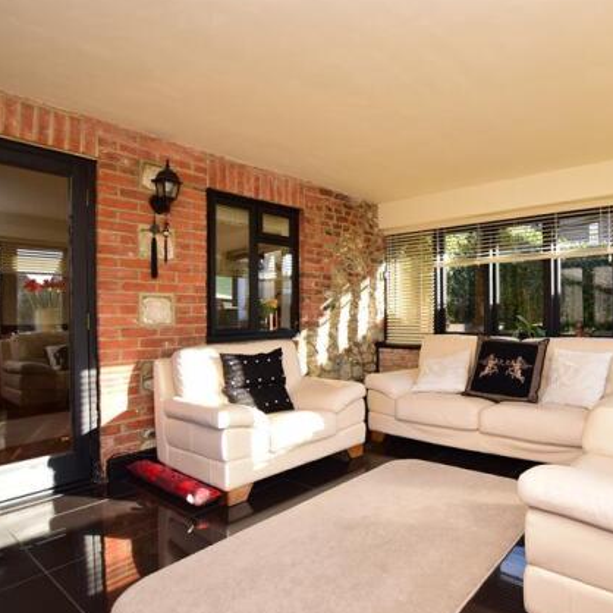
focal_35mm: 20
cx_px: 430
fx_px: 401
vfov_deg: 74.8
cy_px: 310
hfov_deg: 71.6
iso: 200
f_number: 5
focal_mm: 10
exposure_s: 1/80
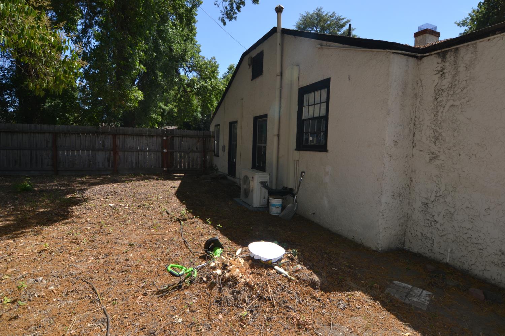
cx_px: 252
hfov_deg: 90.0
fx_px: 252
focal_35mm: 18
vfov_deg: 67.4
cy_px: 168
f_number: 7.1
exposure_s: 1/200
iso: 100
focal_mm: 12
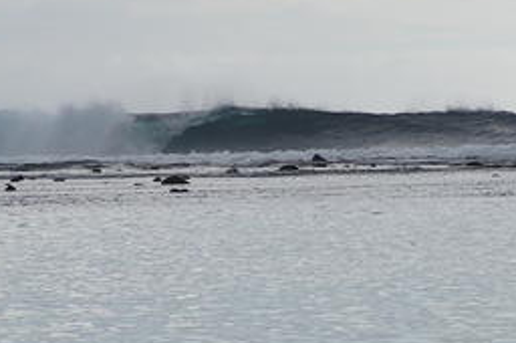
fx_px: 7258
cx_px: 303
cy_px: 143
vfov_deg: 2.7
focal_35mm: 507
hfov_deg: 4.1
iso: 64
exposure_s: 1/800
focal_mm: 37.9
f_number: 4.8
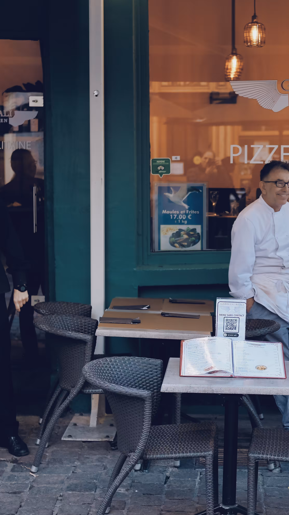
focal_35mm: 84
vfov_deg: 25.3
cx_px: 269
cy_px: 258
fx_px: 1144
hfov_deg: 14.2
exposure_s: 1/480
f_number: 2
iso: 400
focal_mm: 35
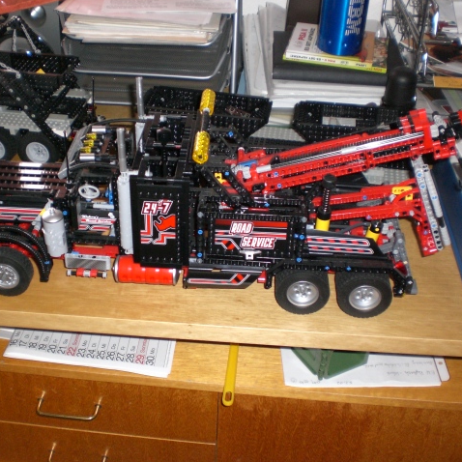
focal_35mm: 45
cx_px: 214
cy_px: 231
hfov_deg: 37.5
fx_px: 679
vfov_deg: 37.6
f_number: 3.1
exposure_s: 1/60
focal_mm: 6.3
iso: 200
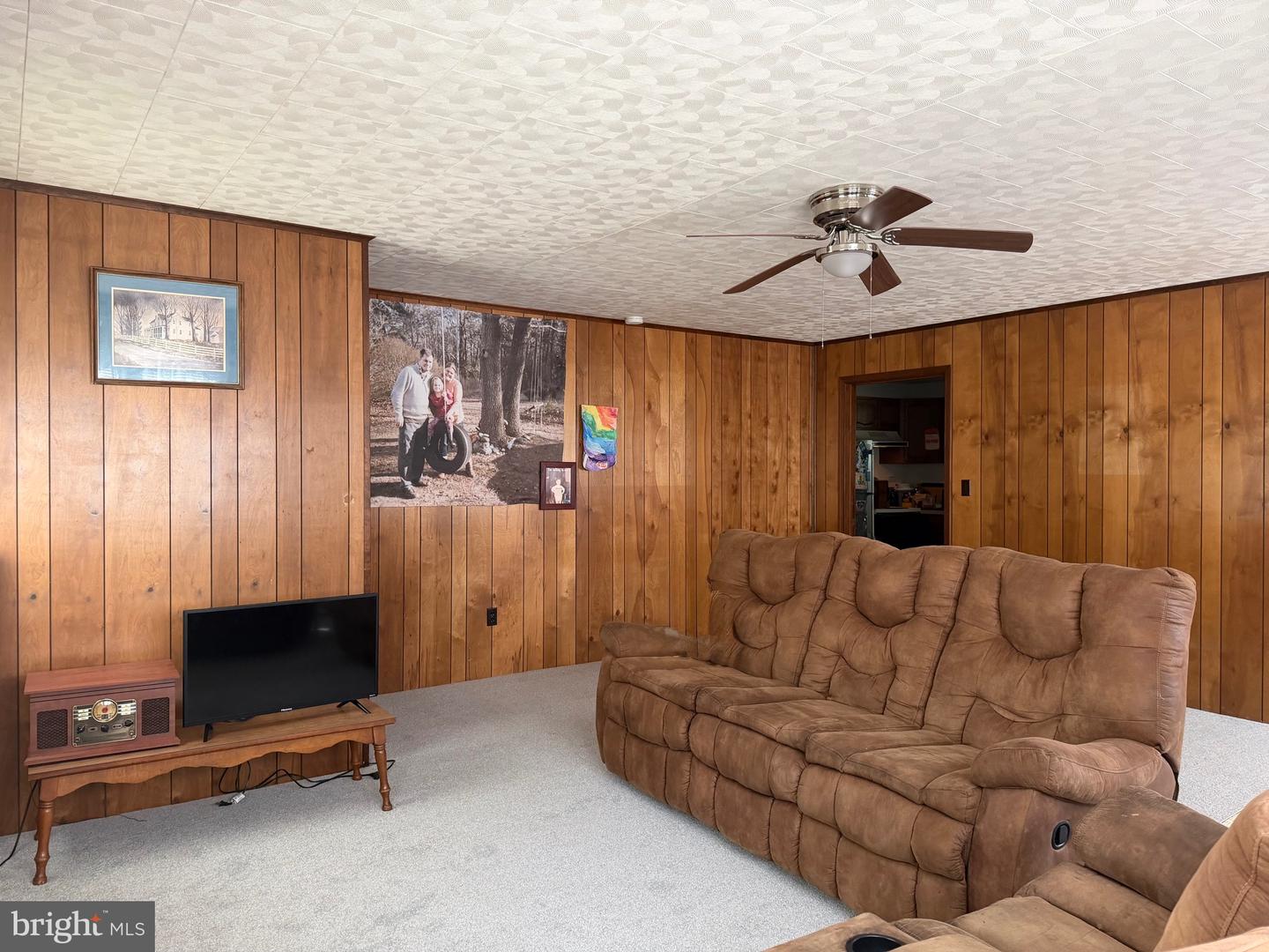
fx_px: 880
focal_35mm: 24
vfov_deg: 56.8
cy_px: 476
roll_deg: +0.2
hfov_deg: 71.6
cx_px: 634
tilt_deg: -1.2
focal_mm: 6.76
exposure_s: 1/62
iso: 200
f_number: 1.78
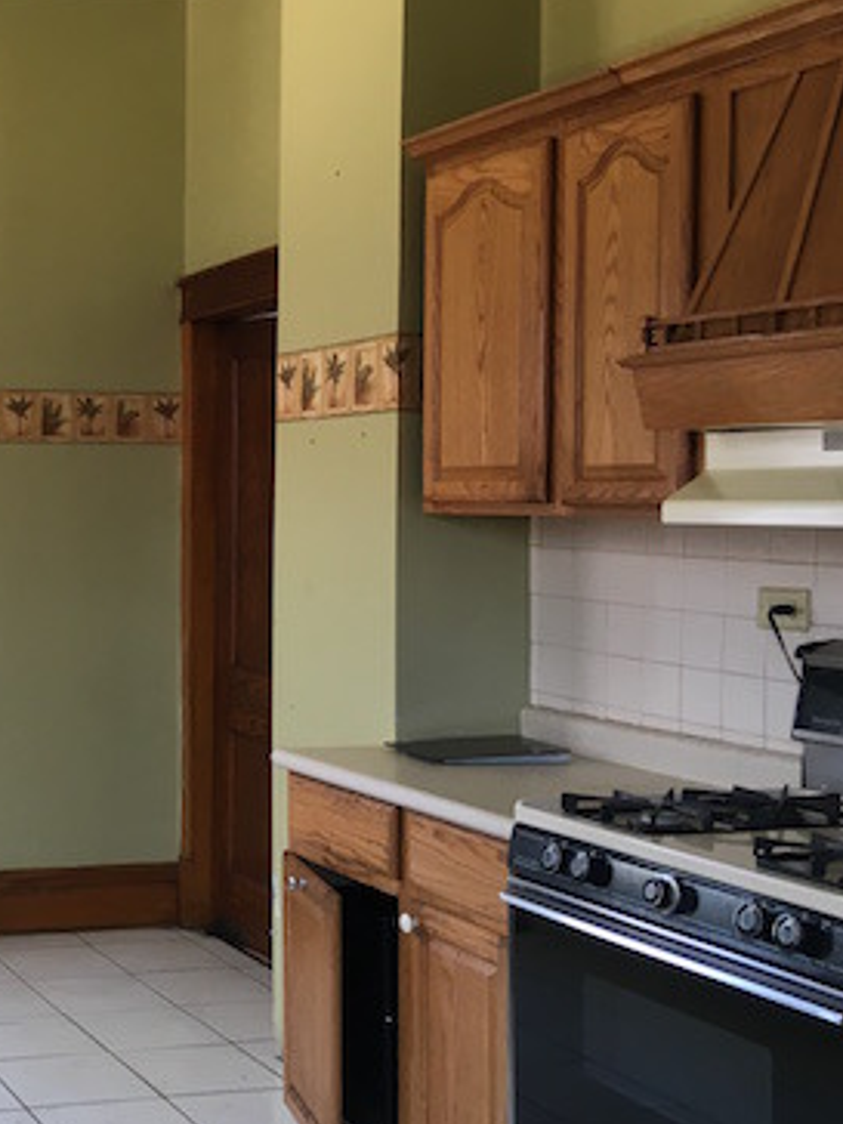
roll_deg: +0.2
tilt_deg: -1.0
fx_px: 1656
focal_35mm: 51
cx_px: -120
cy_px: 503
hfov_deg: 26.0
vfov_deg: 37.5
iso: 50
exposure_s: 1/30
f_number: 2.2
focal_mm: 4.15
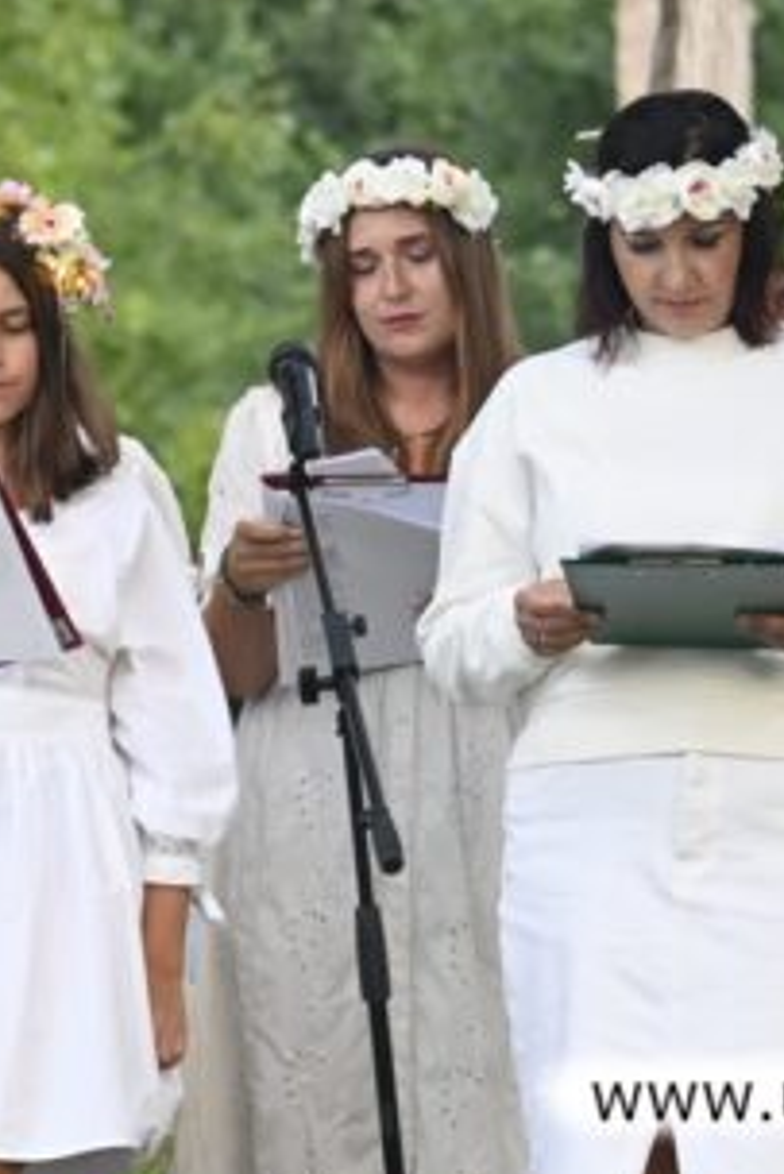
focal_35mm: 221
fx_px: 7211
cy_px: 460
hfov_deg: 6.2
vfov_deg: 9.3
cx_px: 100
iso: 640
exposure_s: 1/125
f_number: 2.8
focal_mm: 75
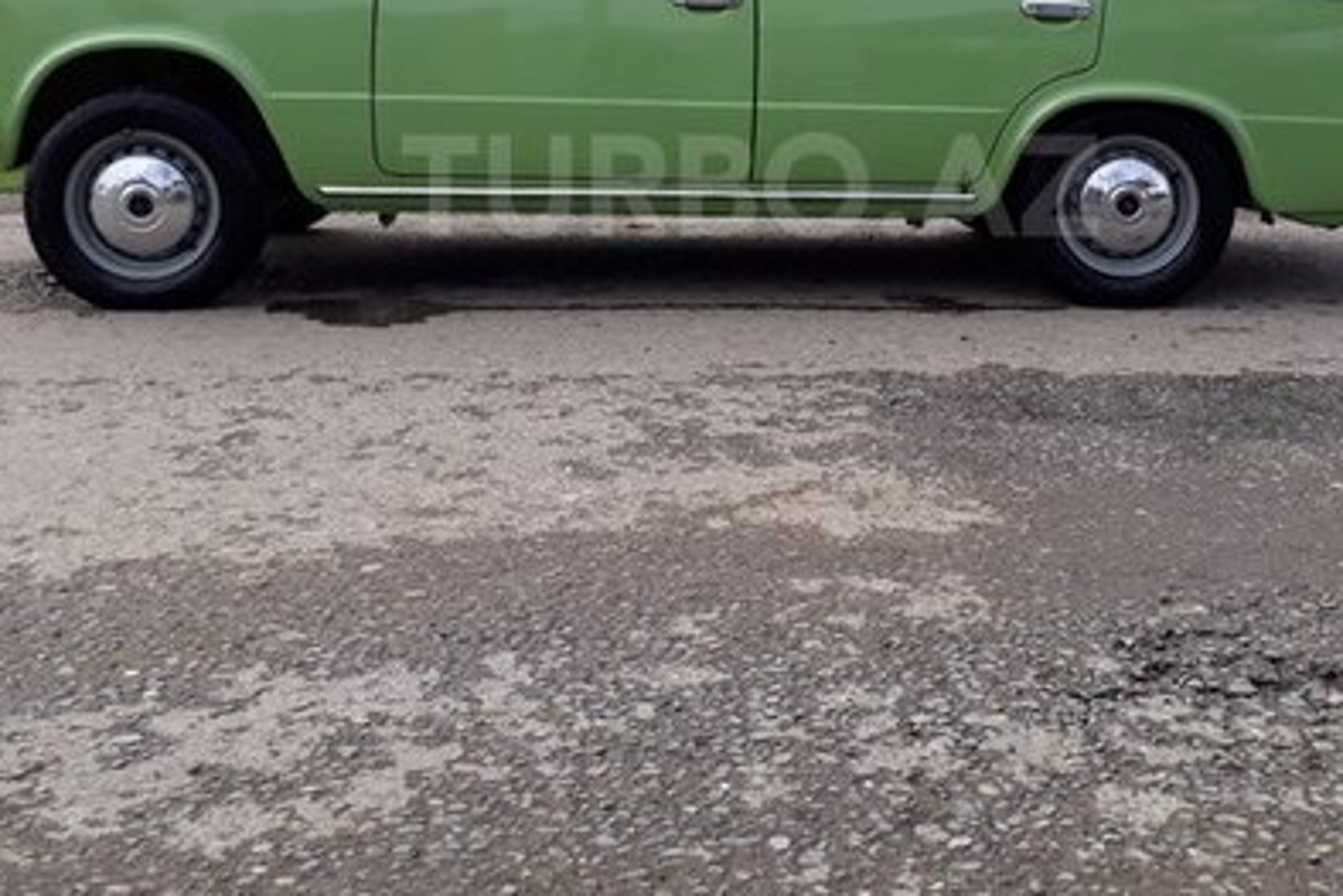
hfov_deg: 41.8
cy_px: 186
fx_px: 1754
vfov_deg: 28.1
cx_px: 750
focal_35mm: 47
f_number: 1.9
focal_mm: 3.6
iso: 40
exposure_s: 1/919
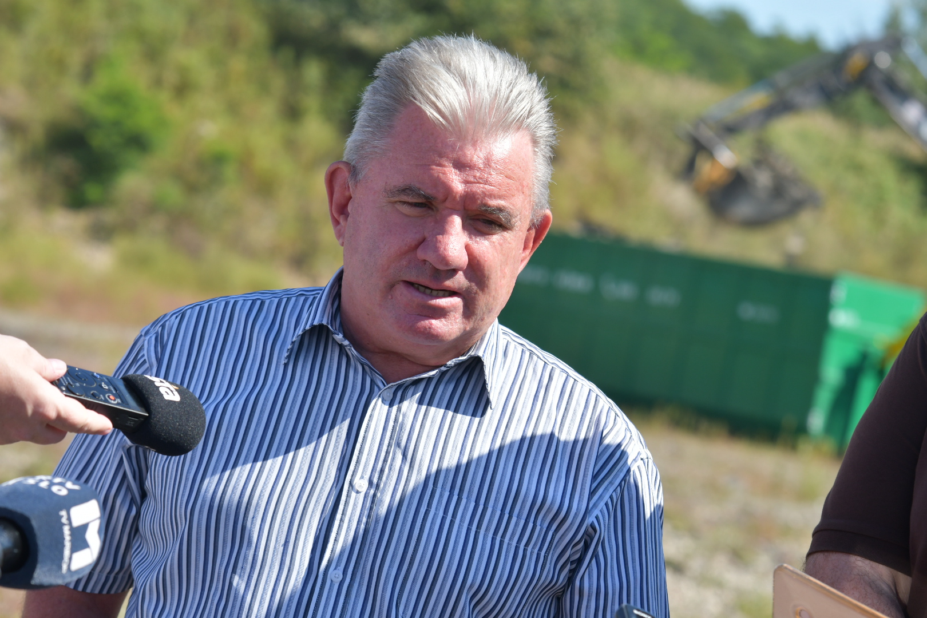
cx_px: 464
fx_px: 3862
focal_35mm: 150
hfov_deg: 13.7
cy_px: 309
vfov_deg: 9.1
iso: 200
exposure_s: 1/500
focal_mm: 100
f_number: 7.1
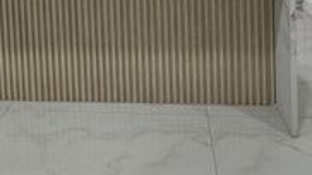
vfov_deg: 23.7
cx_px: 141
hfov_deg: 48.3
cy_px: -71
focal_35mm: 42
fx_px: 347
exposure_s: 1/121
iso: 200
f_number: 2.2
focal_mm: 2.22
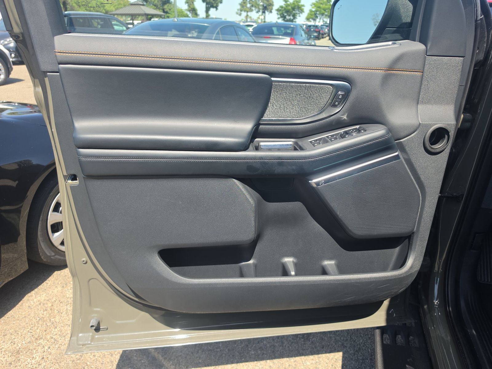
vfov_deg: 58.9
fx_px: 327
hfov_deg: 73.9
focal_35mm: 23
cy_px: 184
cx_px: 246
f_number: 1.4
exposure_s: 1/226
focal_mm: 6.5
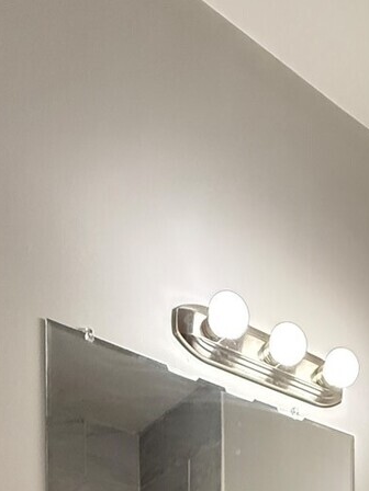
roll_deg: -0.4
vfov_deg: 28.0
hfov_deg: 30.2
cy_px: 736
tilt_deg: -1.2
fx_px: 640
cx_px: 360
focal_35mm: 45
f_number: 2.2
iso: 640
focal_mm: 2.22
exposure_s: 1/120
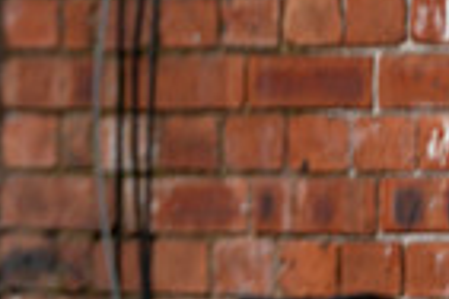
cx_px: -455
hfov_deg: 3.1
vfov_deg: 2.1
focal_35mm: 652
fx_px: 8131
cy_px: -97
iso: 100
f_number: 3.2
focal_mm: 158
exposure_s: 1/1250
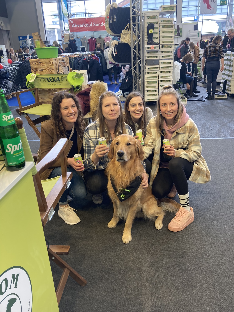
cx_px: 117
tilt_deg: -21.6
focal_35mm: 28
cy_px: 156
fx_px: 252
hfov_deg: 49.7
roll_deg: +2.5
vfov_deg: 63.4
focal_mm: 3.99
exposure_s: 1/50
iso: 50
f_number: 1.8
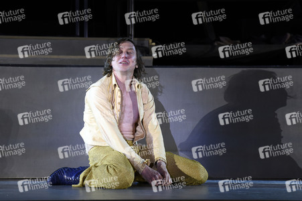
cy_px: 100
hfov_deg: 17.1
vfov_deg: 11.4
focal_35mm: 120
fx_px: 1006
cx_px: 151
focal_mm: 120
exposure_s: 1/80
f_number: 5.6
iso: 1000
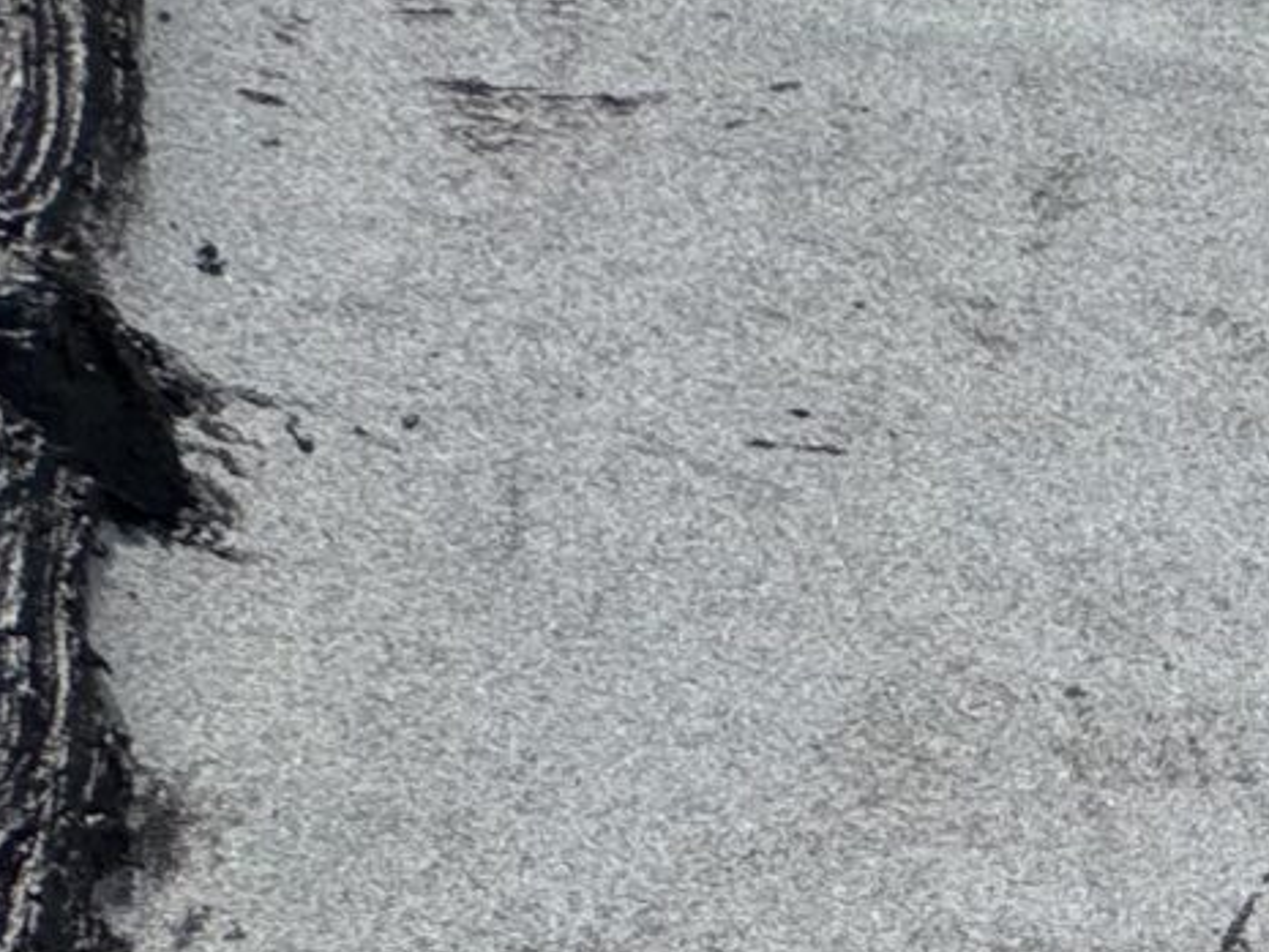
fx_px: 2823
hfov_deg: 13.6
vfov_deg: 17.0
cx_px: 3332
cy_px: 1506
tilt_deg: -45.5
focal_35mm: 77
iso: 50
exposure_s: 1/4132
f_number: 2.2
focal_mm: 2.22
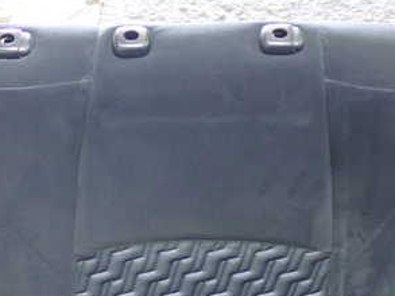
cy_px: 285
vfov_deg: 17.2
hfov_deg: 23.2
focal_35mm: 84
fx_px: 959
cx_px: 131
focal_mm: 7.31
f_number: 2.8
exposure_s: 1/20
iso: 800
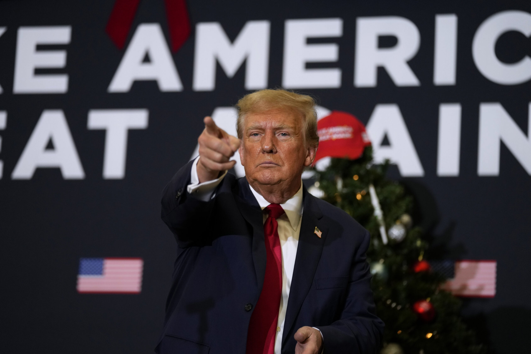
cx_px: 266
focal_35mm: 136
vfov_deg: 10.1
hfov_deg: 15.1
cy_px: 177
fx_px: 2006
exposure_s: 1/500
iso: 1600
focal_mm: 136
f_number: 2.8
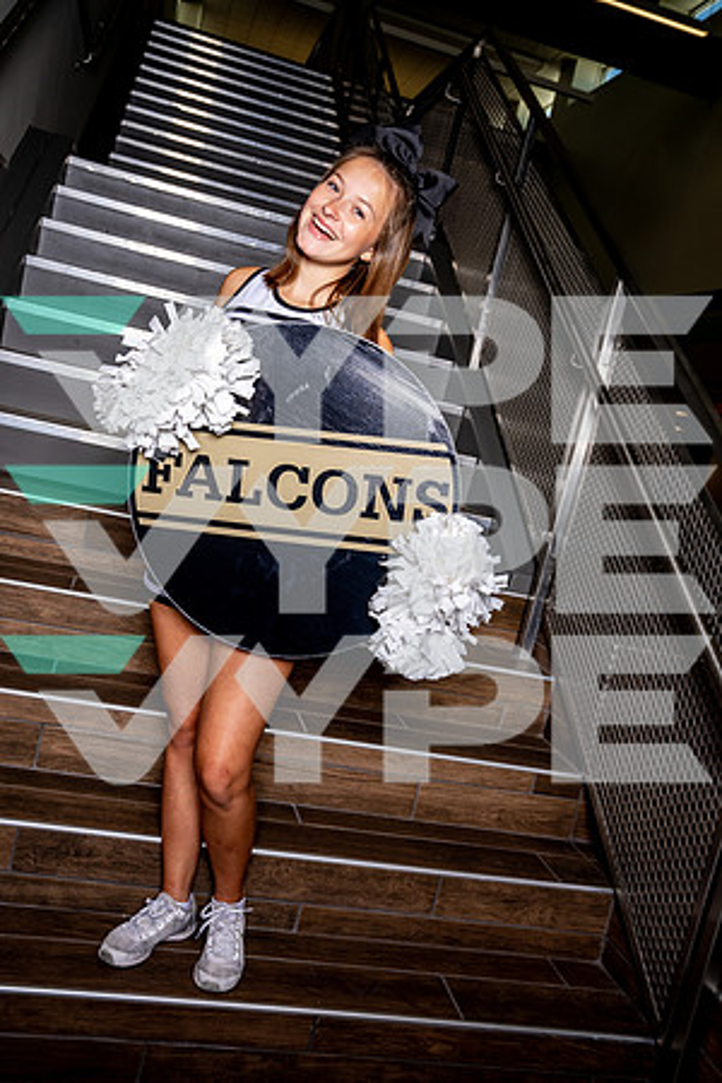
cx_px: 361
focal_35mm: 33
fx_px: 993
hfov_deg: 40.0
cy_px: 542
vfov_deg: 57.2
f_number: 8
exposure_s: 1/200
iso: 200
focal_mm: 33
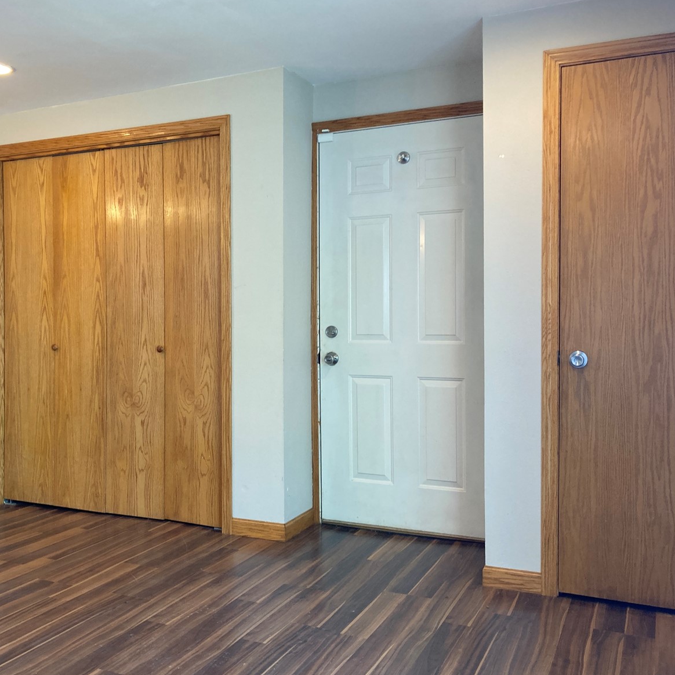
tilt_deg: +0.9
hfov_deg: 48.1
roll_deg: +1.0
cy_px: 333
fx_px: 750
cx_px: 259
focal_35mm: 34
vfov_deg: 48.4
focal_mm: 3.99
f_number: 1.8
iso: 100
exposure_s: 1/60
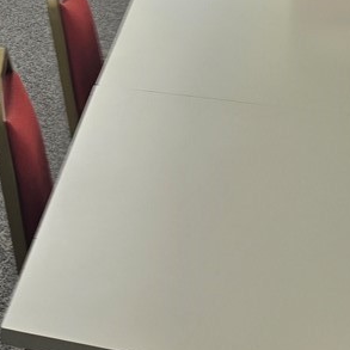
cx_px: -265
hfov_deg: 14.1
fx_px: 1270
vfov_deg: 15.3
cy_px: -27
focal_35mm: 111
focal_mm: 6.3
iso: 32
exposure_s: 1/120
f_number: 1.7
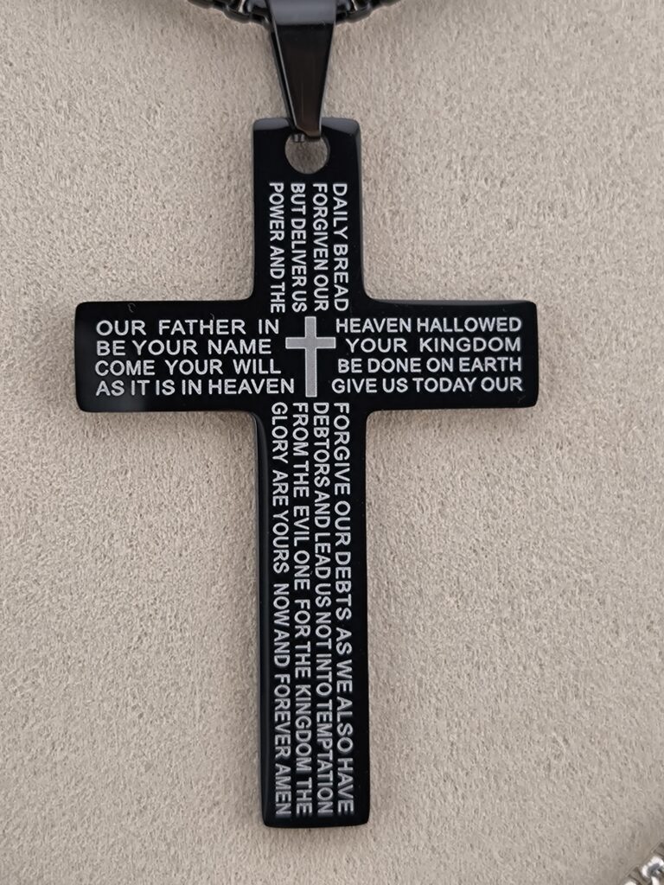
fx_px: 2327
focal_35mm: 91
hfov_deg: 16.2
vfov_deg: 21.5
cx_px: 332
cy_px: 442
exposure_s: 1/828
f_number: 1.9
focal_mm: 6.92
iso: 50
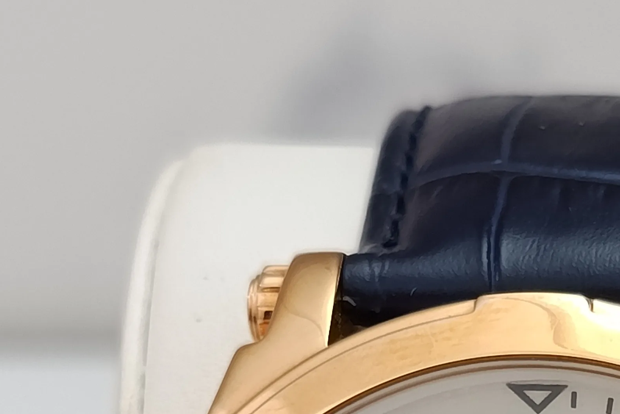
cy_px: 751
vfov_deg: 10.3
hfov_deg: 16.1
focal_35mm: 126
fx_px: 2170
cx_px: 528
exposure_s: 1/100
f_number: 1.7
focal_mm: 5.24
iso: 264
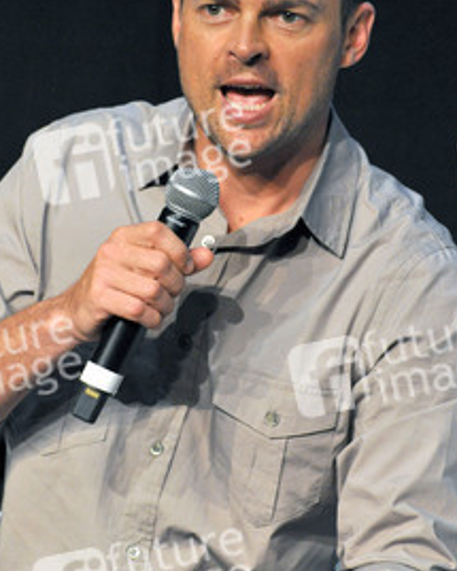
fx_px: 6914
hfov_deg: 3.8
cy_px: 261
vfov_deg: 4.7
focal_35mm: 409
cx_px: 205
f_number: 5.6
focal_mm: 195
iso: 2000
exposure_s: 1/125
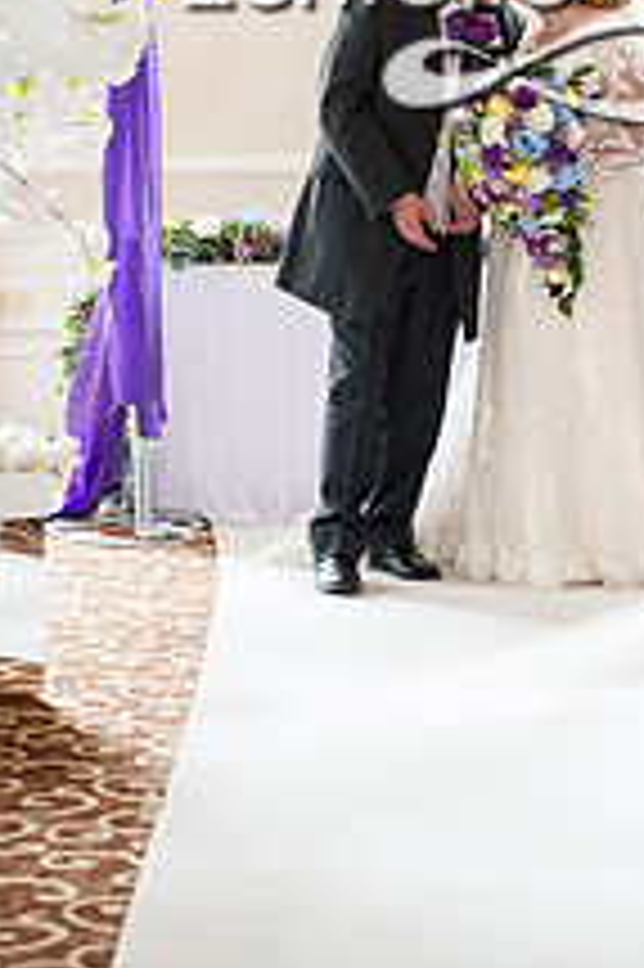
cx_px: 486
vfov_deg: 13.0
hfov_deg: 8.7
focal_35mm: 157
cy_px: 81
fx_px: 4219
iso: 1600
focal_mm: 75
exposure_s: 1/250
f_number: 3.5
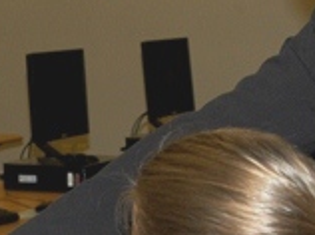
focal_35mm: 164
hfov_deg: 12.1
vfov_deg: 9.0
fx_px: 1490
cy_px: 149
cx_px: 161
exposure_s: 1/60
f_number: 5
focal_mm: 28
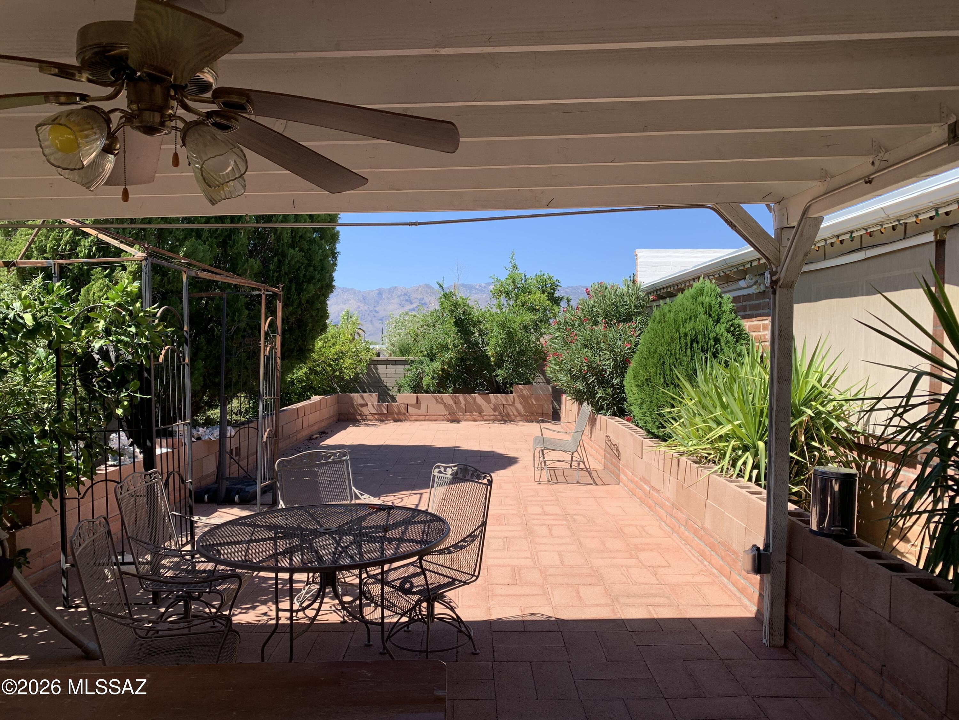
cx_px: 480
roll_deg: -0.2
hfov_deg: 67.3
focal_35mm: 26
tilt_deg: -2.1
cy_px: 360
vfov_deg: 53.1
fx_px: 720
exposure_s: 1/1176
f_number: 1.8
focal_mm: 4.25
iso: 25
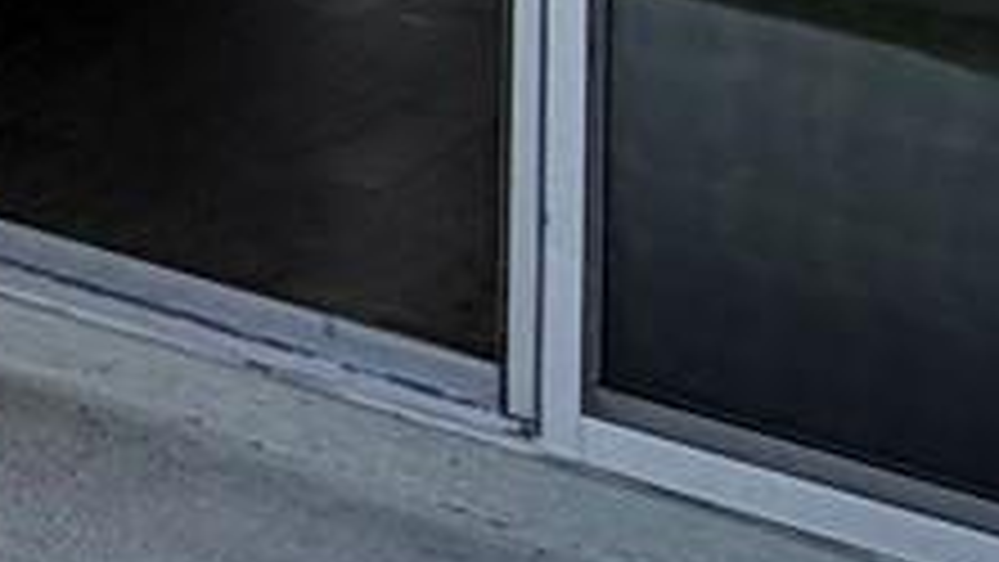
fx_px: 2915
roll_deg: -3.5
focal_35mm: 110
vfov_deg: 9.3
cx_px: -1508
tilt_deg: +3.0
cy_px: -998
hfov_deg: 13.3
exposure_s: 1/502
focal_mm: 2.22
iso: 40
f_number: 2.2
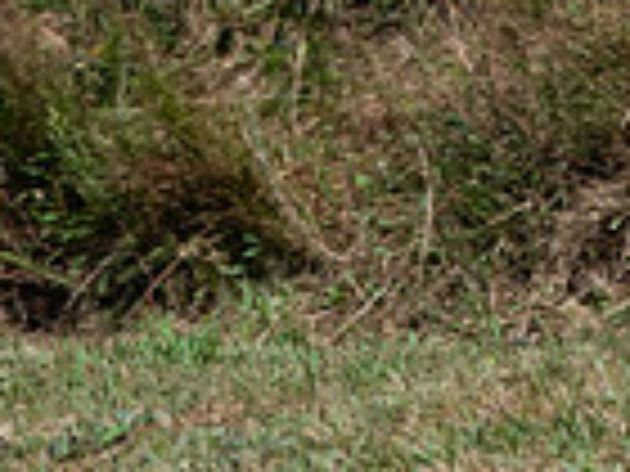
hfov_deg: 0.8
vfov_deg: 0.6
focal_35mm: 2442
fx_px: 44444
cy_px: -510
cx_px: 1360
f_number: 6.3
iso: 320
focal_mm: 310
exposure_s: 1/1250
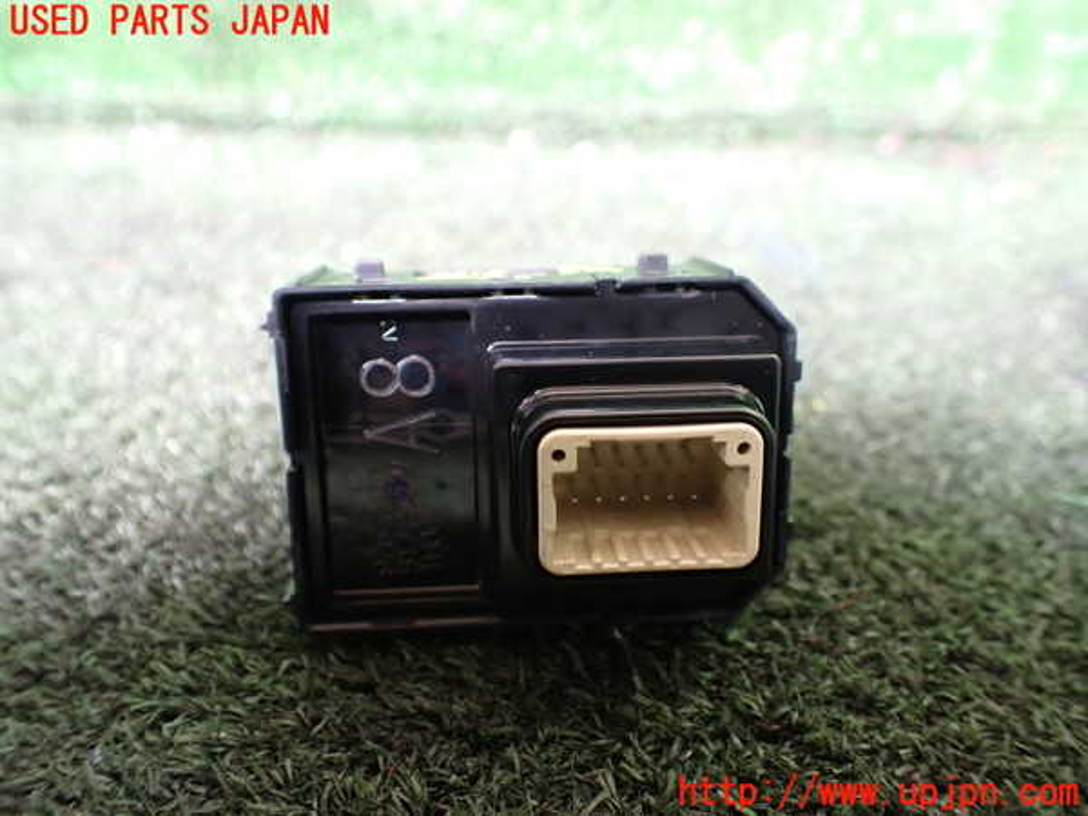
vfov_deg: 46.8
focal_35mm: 30
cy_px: 408
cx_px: 544
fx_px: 943
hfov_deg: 60.0
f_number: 2.3
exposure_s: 1/60
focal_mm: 5.4
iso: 800
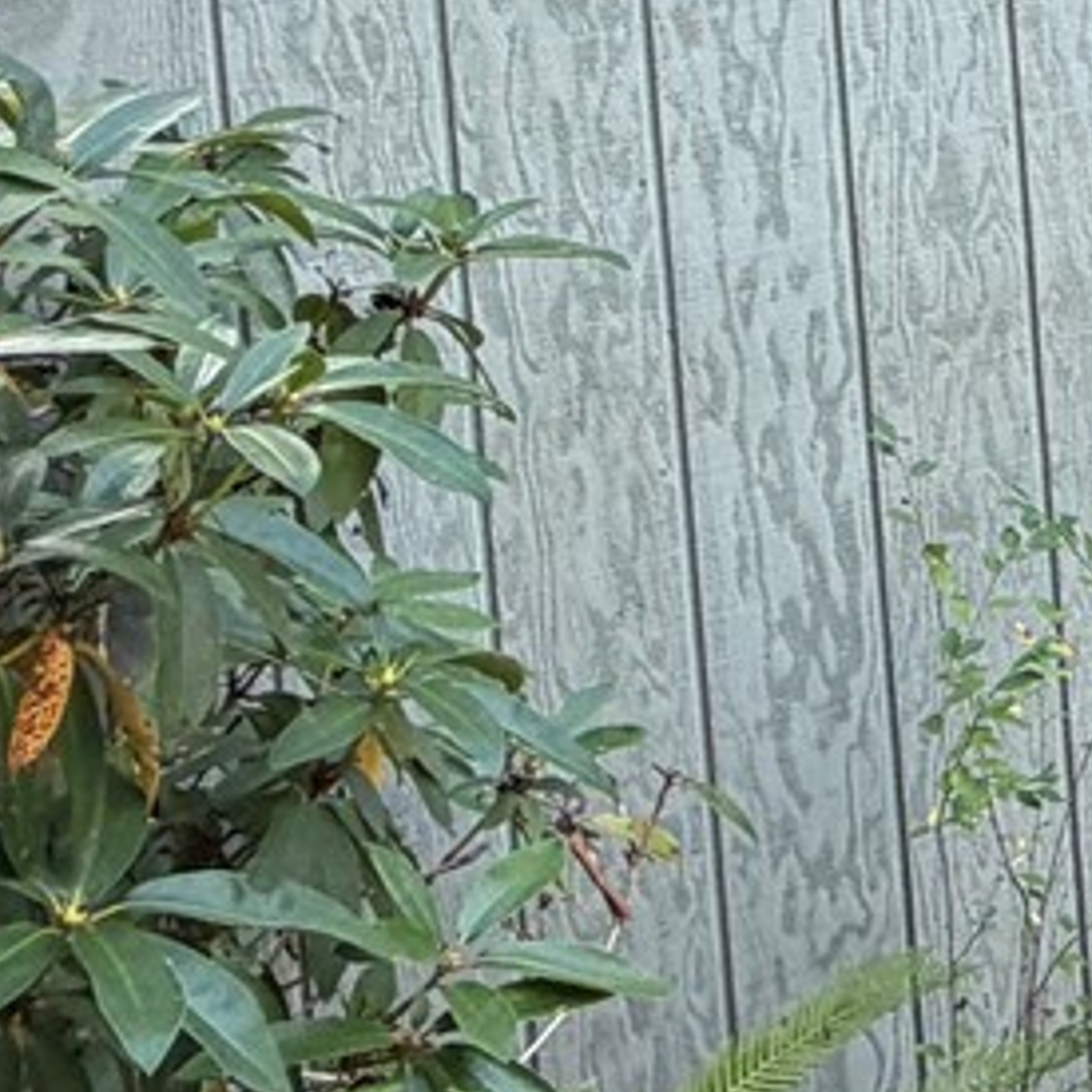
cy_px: -353
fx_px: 2570
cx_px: 2105
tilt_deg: -3.2
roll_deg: +4.1
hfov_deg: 17.8
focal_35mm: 72
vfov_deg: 21.5
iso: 100
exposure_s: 1/121
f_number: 2.2
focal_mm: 2.22
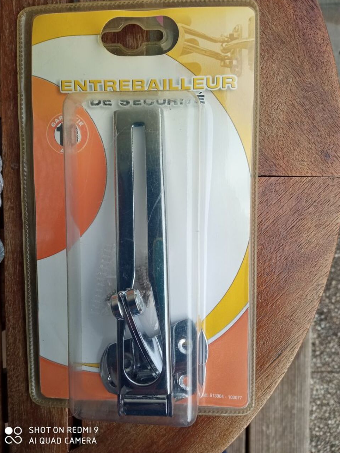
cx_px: 166
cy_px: 225
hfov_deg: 49.7
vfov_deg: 63.4
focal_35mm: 28
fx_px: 367
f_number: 2.2
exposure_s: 1/341
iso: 113
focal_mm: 3.79
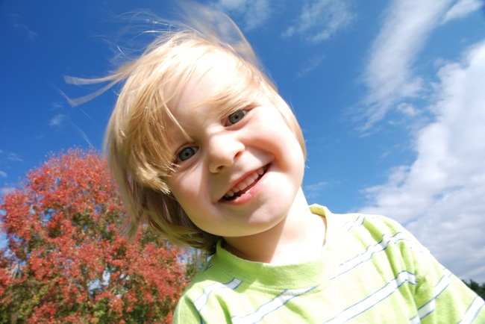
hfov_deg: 70.4
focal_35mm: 26
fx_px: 344
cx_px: 242
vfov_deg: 50.5
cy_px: 162
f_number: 9
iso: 100
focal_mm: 17
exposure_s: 1/50
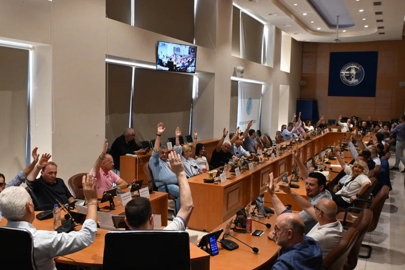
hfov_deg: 53.1
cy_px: 135
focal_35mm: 36
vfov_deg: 36.9
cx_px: 202
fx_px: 405
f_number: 4.2
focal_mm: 24
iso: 1800
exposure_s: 1/125
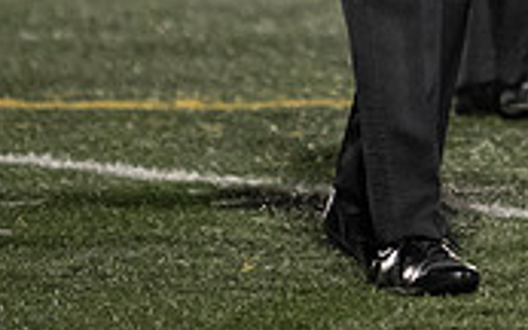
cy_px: -366
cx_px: 710
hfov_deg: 2.0
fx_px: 14874
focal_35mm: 1034
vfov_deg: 1.3
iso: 4000
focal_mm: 200
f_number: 2.8
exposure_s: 1/640
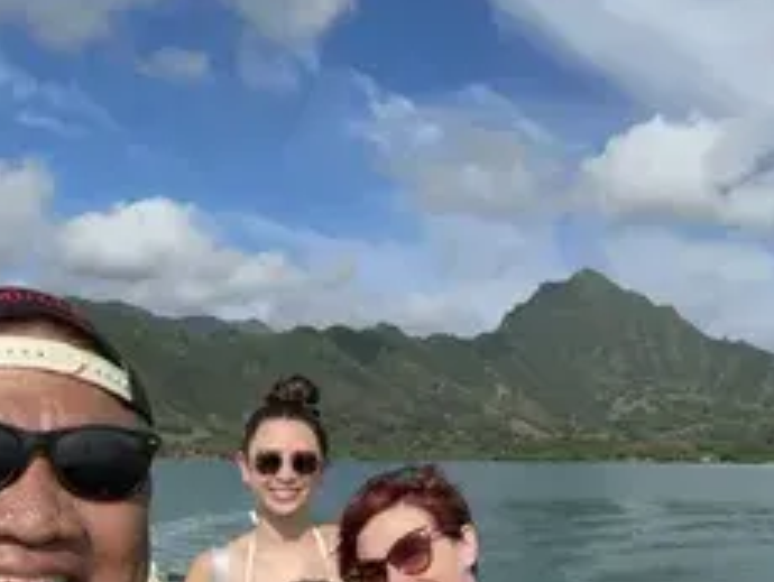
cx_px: 404
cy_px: 434
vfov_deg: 35.3
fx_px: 895
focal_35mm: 40
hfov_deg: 46.7
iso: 25
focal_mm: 2.69
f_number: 1.9
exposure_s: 1/1684
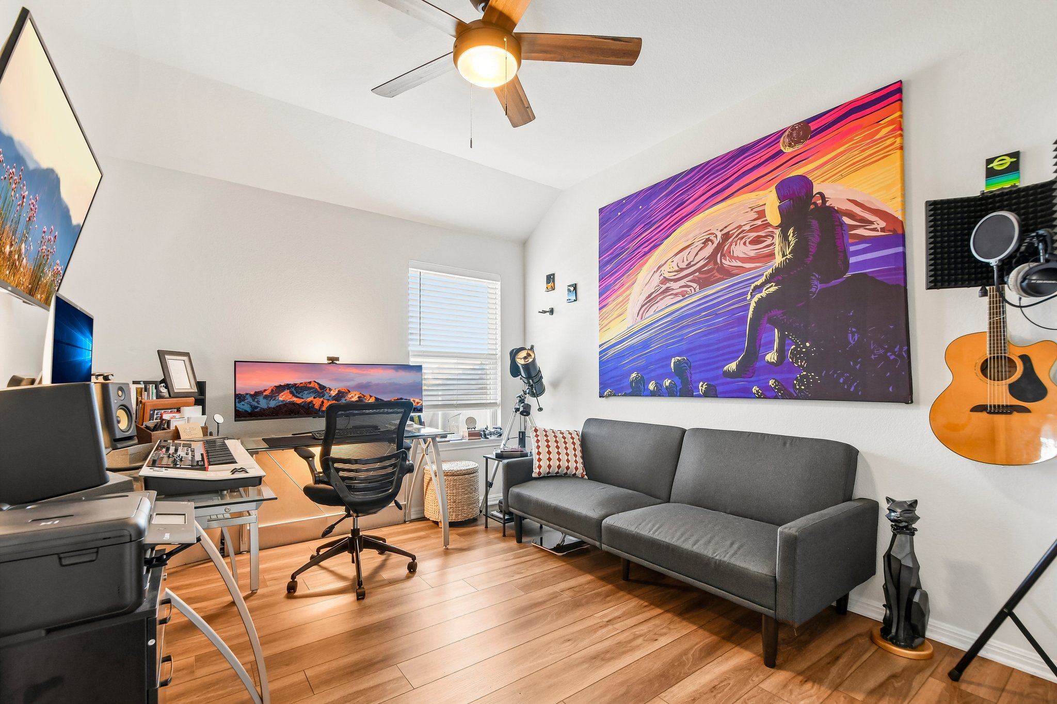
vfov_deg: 77.3
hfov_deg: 100.4
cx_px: 528
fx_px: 440
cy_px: 352
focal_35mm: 15
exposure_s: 1/8
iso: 400
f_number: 8
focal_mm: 10
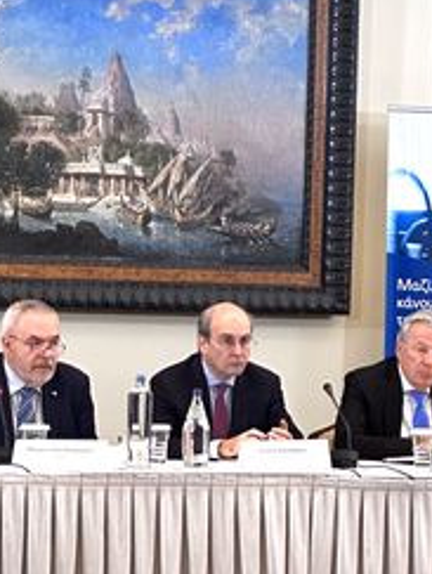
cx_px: 209
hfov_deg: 8.6
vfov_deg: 11.3
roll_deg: -2.5
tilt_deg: +3.3
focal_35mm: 174
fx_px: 2888
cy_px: 206
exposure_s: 1/50
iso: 320
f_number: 2.8
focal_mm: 9
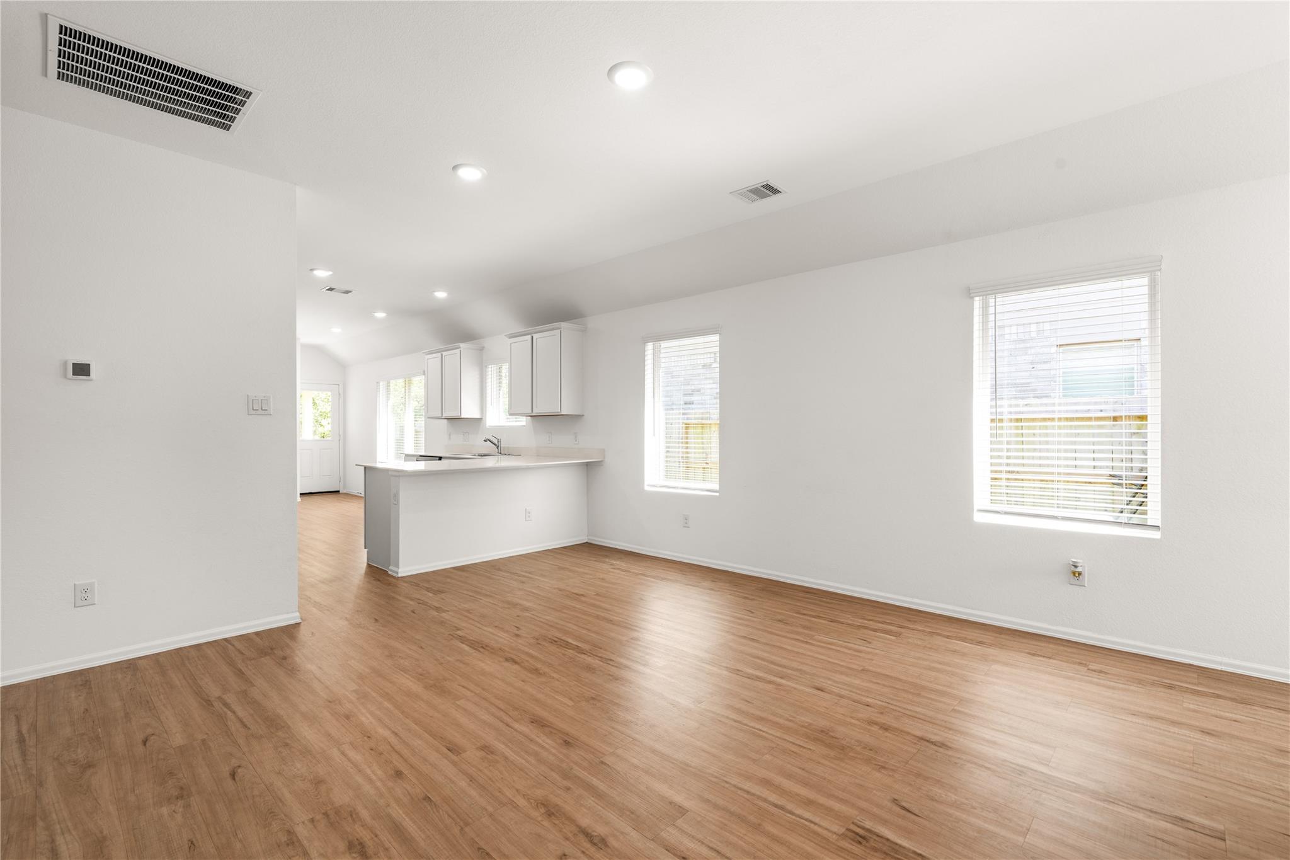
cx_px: 645
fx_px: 573
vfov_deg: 73.7
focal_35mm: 16
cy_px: 430
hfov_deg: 96.7
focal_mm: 16
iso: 200
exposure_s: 1/1.25
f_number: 9
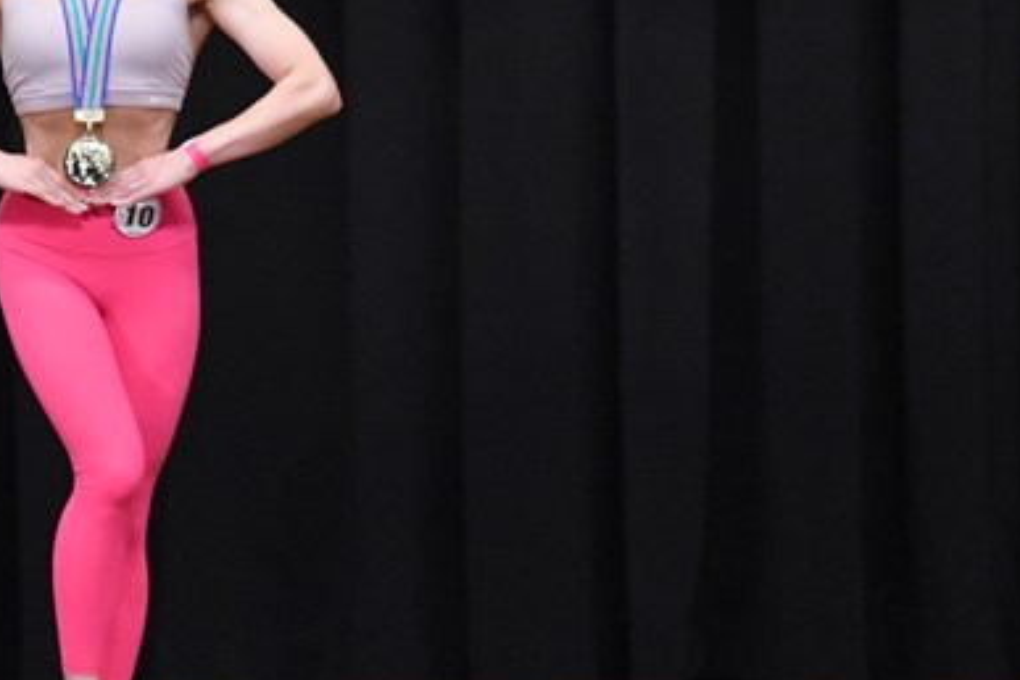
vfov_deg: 3.1
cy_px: 293
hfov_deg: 4.6
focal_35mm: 450
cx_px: 54
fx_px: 12749
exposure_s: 1/400
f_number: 5.6
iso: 6400
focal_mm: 150
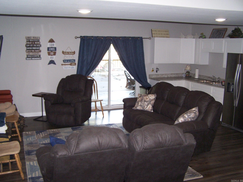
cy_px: 91
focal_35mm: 38
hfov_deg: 49.0
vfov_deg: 37.7
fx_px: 267
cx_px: 122
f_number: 2.8
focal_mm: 6.3
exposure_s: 1/60
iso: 140
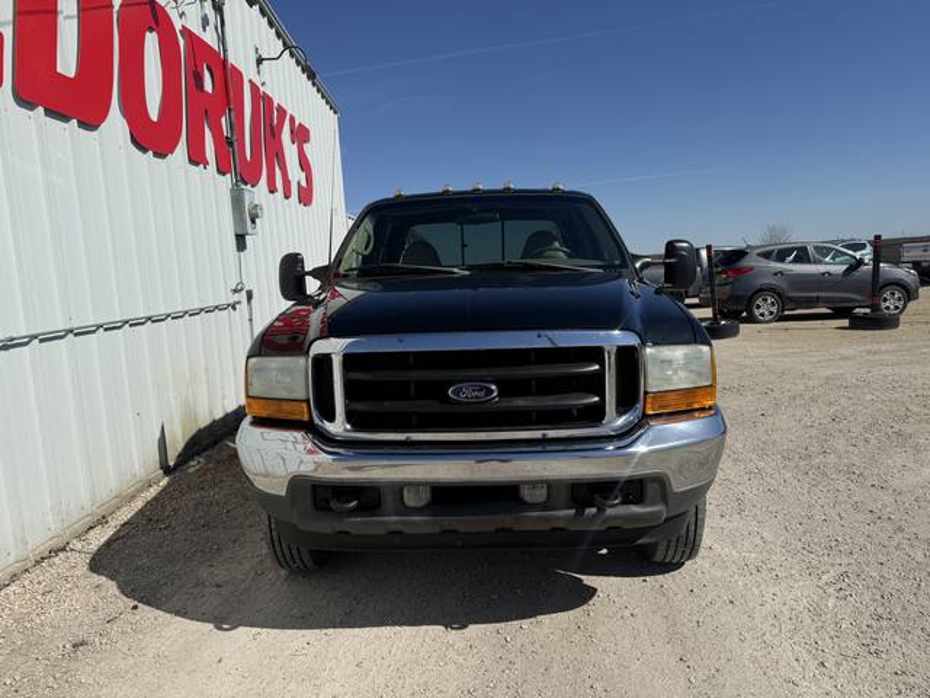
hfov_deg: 71.6
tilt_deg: -7.4
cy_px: 349
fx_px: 645
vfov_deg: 56.8
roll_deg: +4.2
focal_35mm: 24
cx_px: 465
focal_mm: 6.76
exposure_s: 1/8130
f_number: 1.78
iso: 80
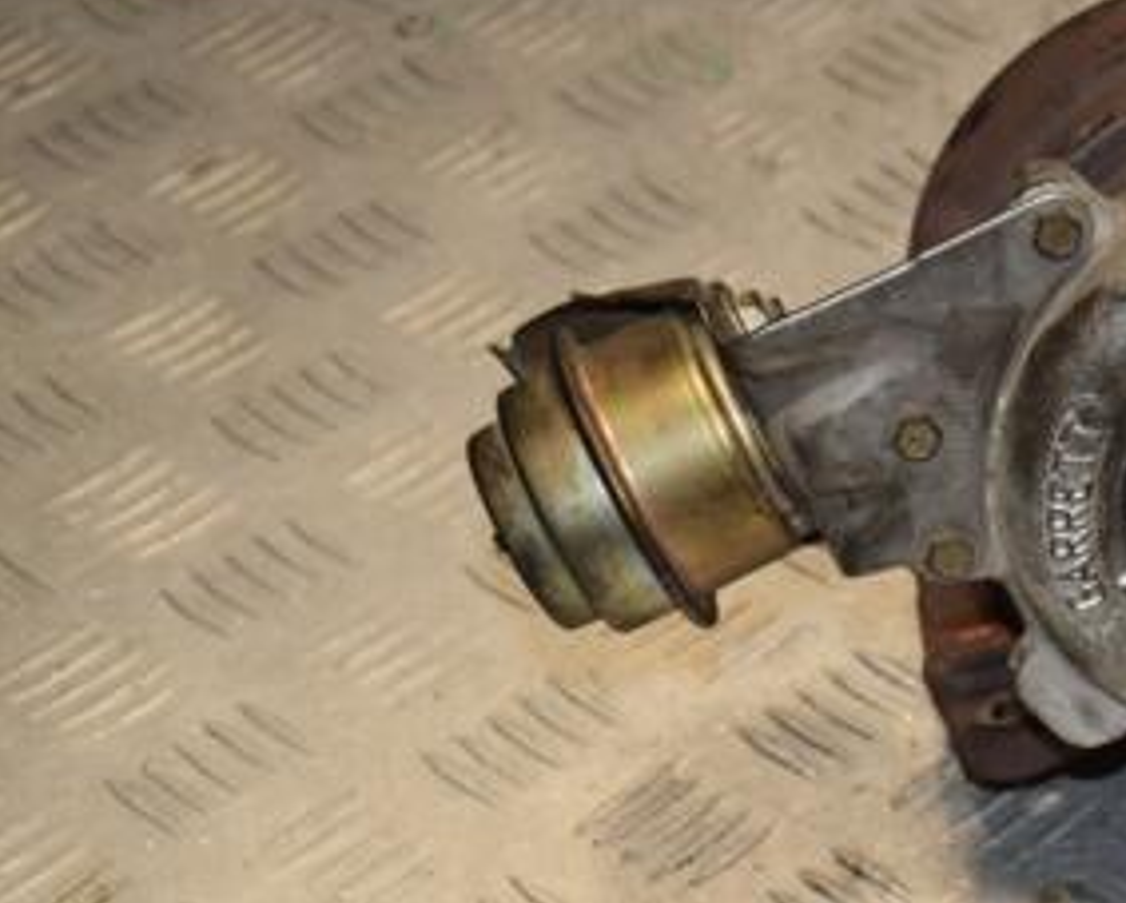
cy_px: 684
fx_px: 4971
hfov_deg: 12.7
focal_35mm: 149
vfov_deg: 10.4
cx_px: 1182
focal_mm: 50
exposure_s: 1/200
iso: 800
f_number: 7.1
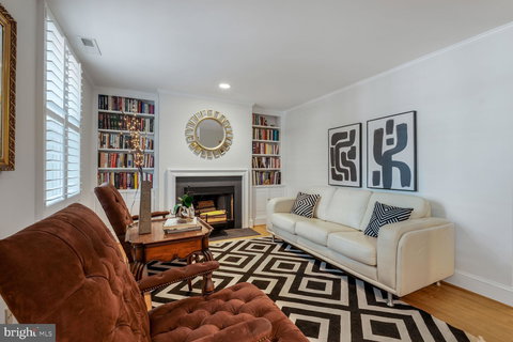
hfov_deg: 96.7
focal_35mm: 16
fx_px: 228
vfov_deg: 73.7
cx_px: 256
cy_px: 171
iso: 400
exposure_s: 1.3
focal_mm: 16
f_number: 8
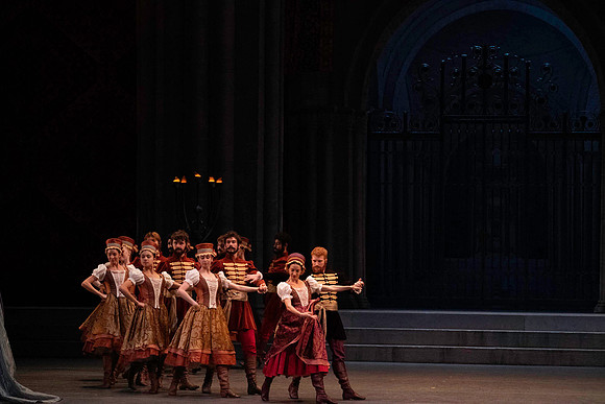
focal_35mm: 134
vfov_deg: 10.2
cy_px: 202
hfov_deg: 15.3
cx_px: 302
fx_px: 2252
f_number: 7.1
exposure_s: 1/400
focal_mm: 134
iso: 12800
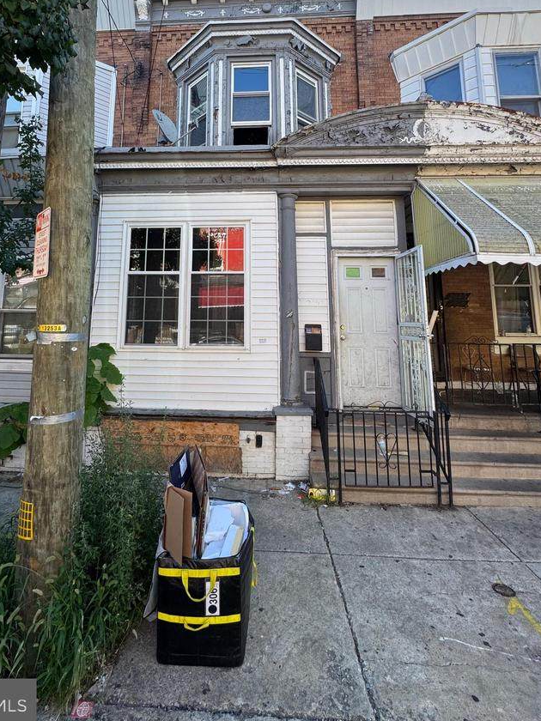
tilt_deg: +8.9
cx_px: 234
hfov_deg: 71.2
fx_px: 375
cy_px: 264
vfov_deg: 85.8
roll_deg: -0.1
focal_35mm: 18
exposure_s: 1/341
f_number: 2.2
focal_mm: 2.22
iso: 40
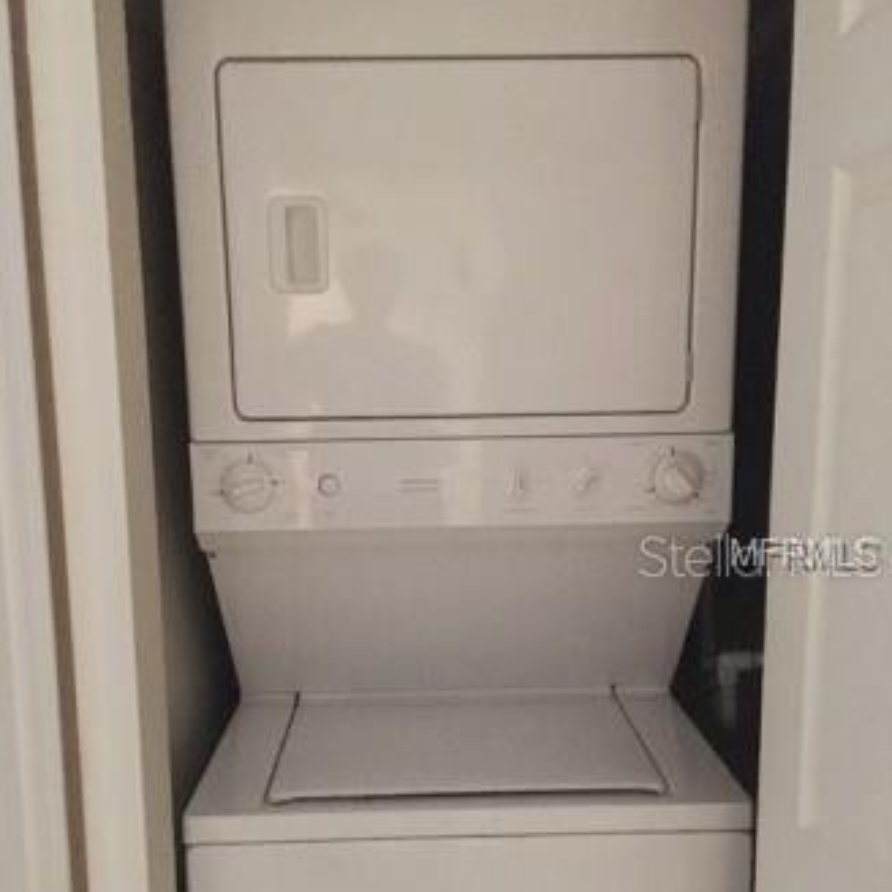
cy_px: 555
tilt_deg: -9.0
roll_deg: +0.6
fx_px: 1020
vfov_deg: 46.8
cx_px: 438
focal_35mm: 35
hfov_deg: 47.2
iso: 320
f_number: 2.2
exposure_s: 1/4
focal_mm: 4.15
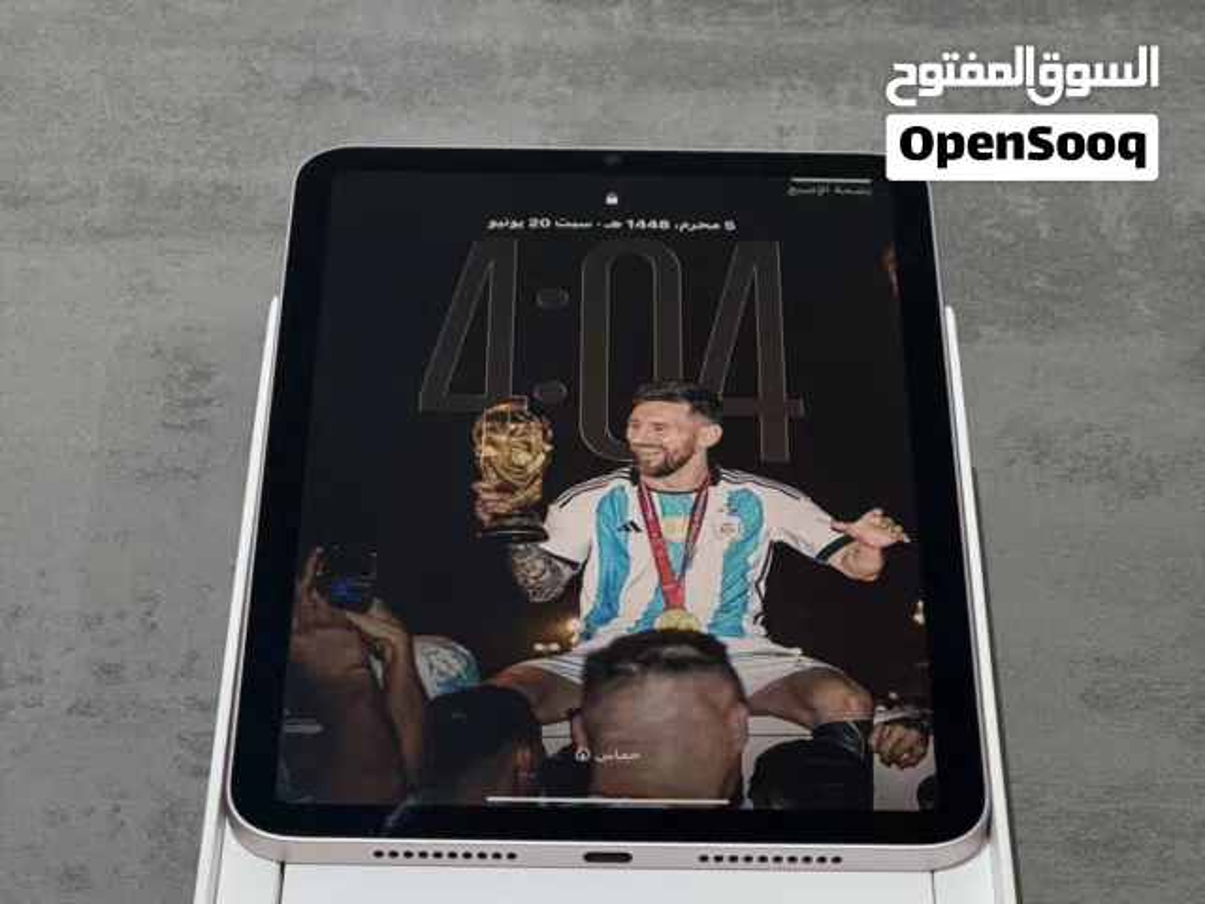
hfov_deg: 25.3
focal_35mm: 77
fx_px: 2680
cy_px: 452
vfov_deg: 19.1
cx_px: 602
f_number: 2.8
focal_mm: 9
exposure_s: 1/50
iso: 640
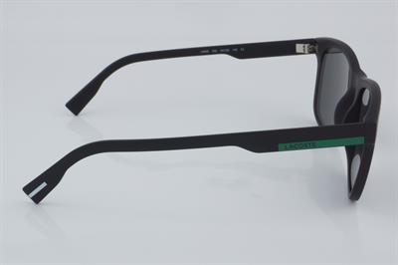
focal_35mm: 75
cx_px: 199
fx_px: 828
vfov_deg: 18.2
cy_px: 132
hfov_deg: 27.0
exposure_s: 1/4
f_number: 32
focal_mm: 50
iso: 100
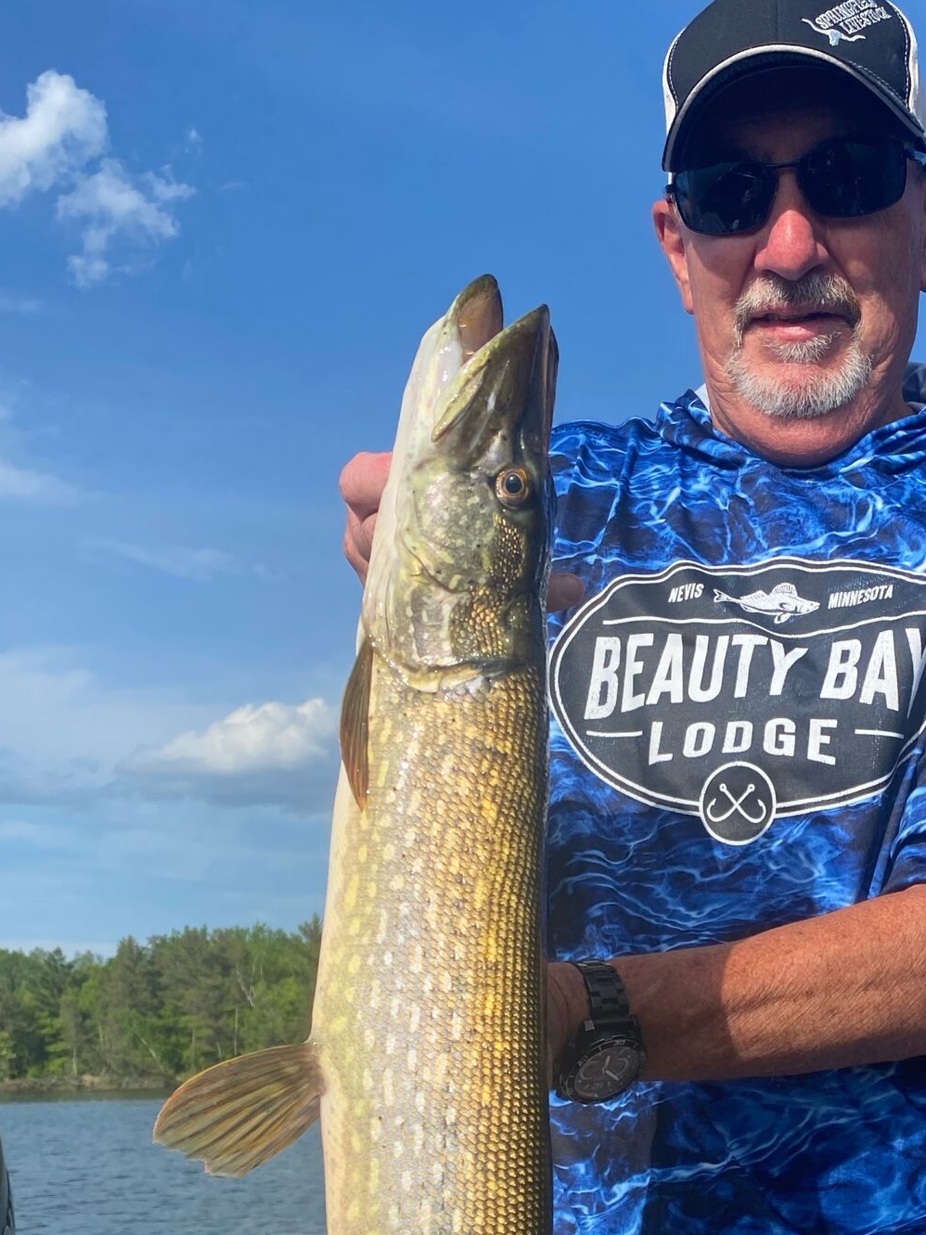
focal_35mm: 50
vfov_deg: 36.8
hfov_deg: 28.5
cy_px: 993
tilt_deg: +1.8
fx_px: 1784
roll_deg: +1.8
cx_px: 746
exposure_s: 1/2513
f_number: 1.8
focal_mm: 4.25
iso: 32
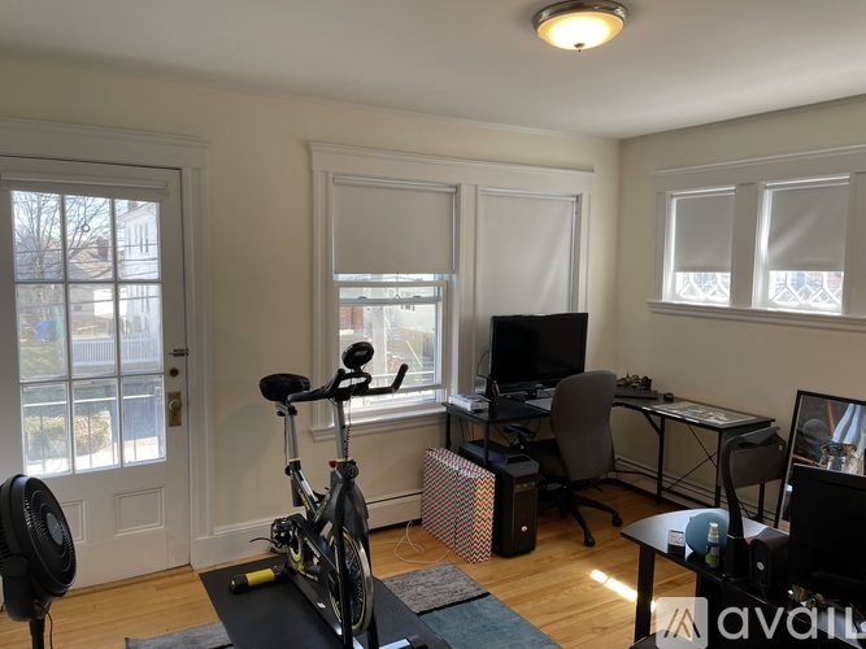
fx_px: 650
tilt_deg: -4.6
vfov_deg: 53.0
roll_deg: -0.8
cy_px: 324
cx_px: 433
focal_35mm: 26
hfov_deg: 67.3
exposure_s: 1/155
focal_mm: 5.1
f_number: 1.6
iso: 32
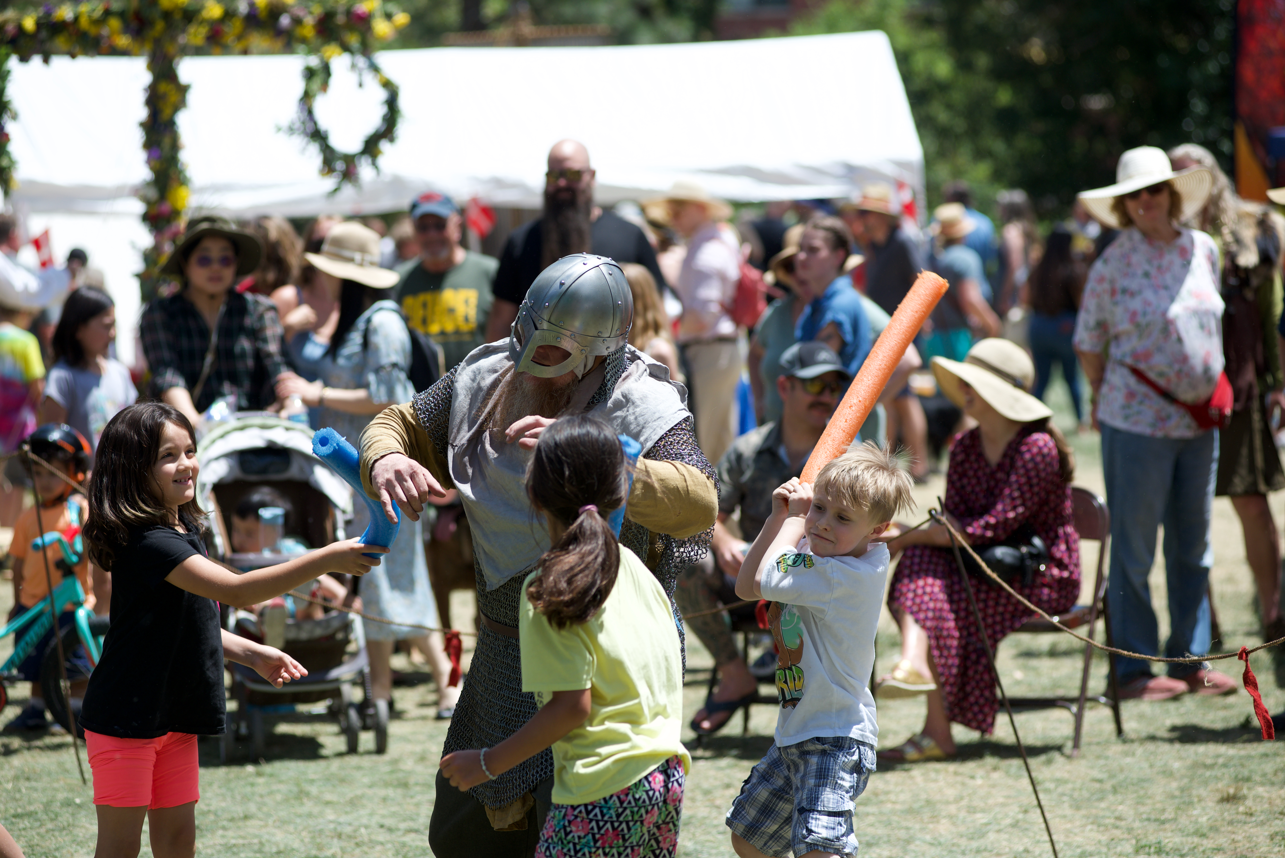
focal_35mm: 125
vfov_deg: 11.0
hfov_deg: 16.4
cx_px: 642
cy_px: 429
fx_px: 4463
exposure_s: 1/1600
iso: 200
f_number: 4
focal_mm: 125
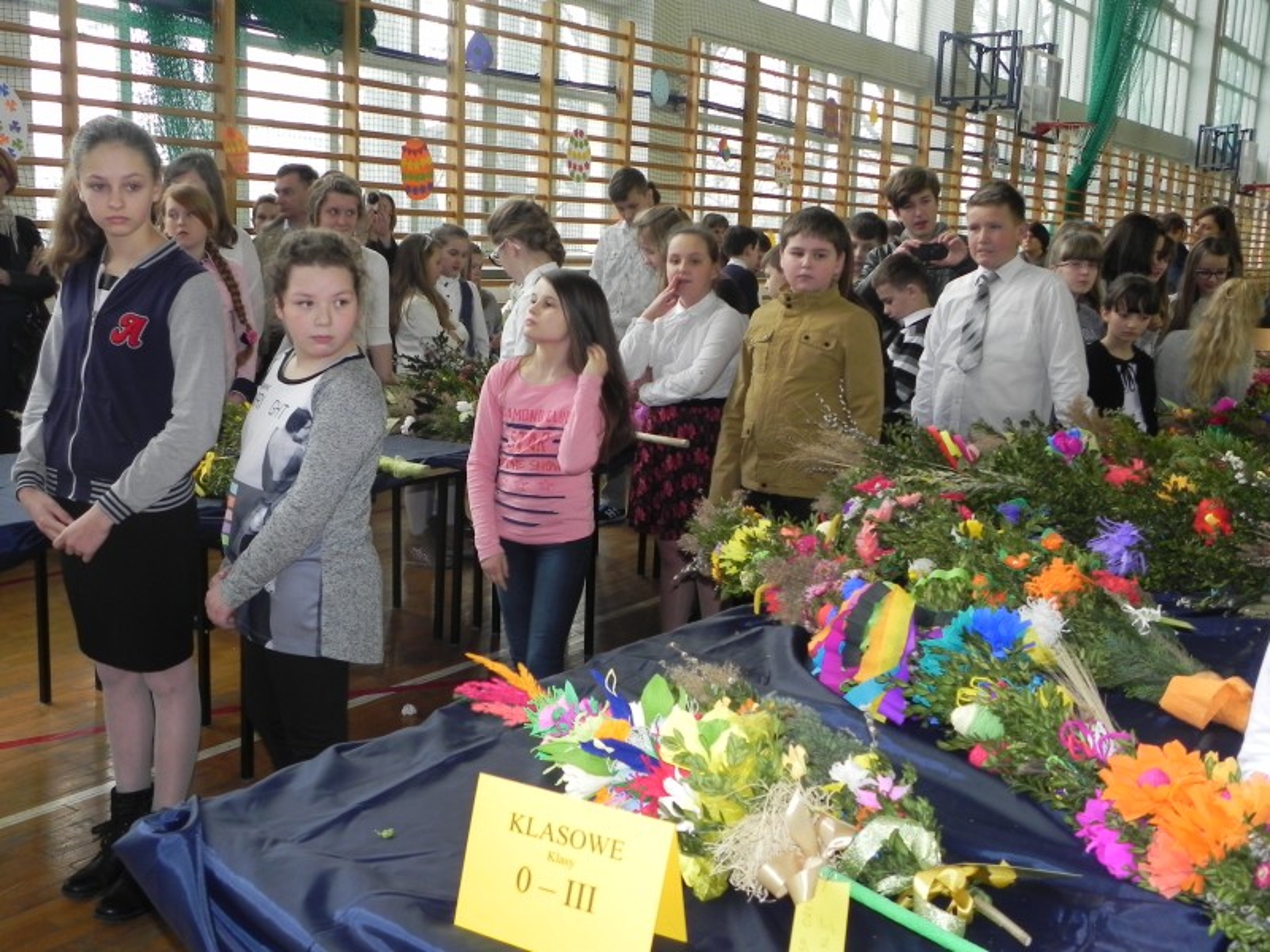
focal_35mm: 37
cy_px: 476
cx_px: 635
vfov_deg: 38.7
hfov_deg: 50.1
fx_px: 1357
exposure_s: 1/60
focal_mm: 6.6
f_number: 3.2
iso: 160
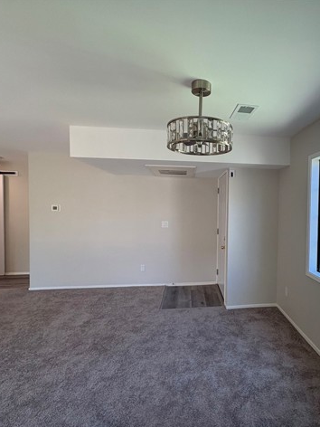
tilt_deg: -1.2
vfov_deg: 84.7
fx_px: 234
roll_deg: -0.5
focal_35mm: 19
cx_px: 219
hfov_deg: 66.4
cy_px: 214
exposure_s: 1/99
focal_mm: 2.22
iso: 80
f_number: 2.2
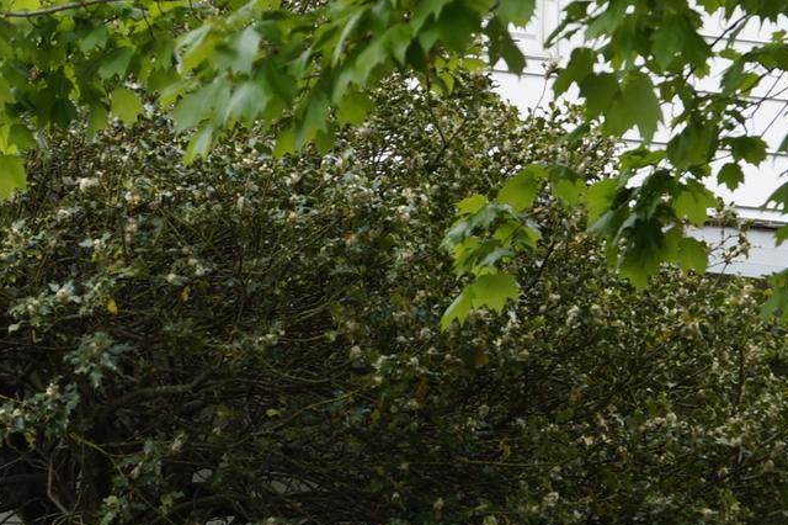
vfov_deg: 9.5
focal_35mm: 144
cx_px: 509
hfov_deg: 14.2
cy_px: 416
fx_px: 3150
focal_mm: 30
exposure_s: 1/100
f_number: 6.3
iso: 100
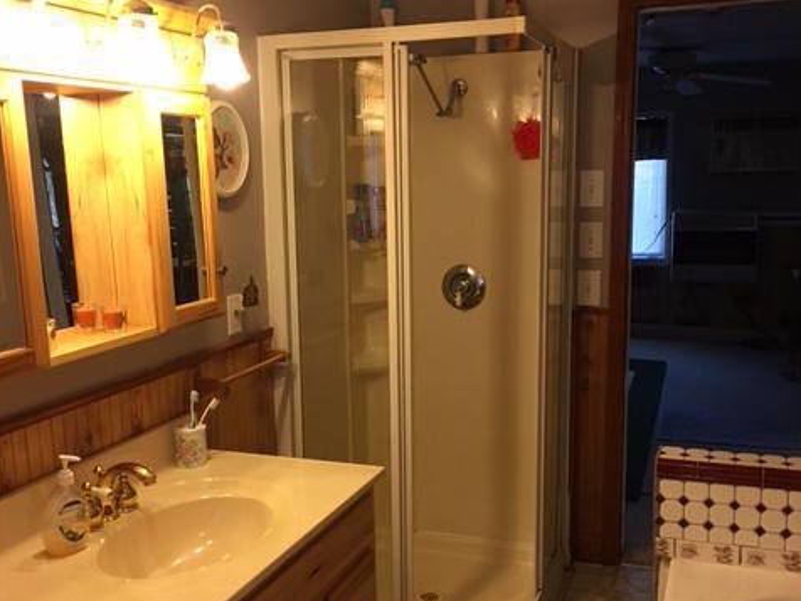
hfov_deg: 47.9
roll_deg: -0.2
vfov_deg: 36.7
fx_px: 902
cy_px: 350
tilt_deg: -12.2
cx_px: 400
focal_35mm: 39
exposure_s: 1/15
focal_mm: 4.15
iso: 50
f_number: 2.2
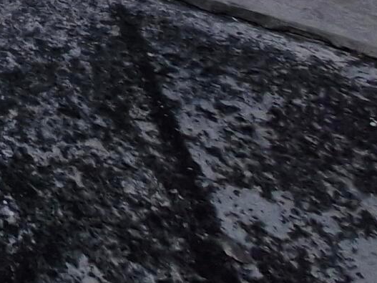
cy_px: -359
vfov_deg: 14.5
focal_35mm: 74
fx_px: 806
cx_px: -475
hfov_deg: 16.1
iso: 50
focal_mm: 1.74
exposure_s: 1/2704
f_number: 2.2
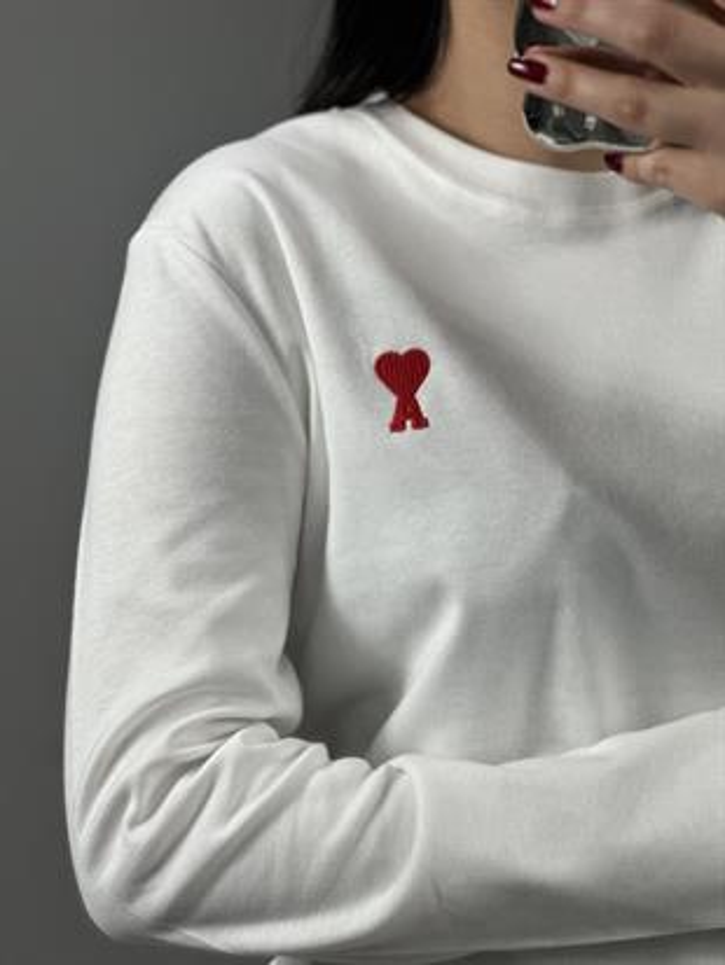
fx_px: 2149
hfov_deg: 19.1
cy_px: 482
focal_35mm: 77
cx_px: 362
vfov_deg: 25.3
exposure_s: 1/100
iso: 80
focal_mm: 9
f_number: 2.8
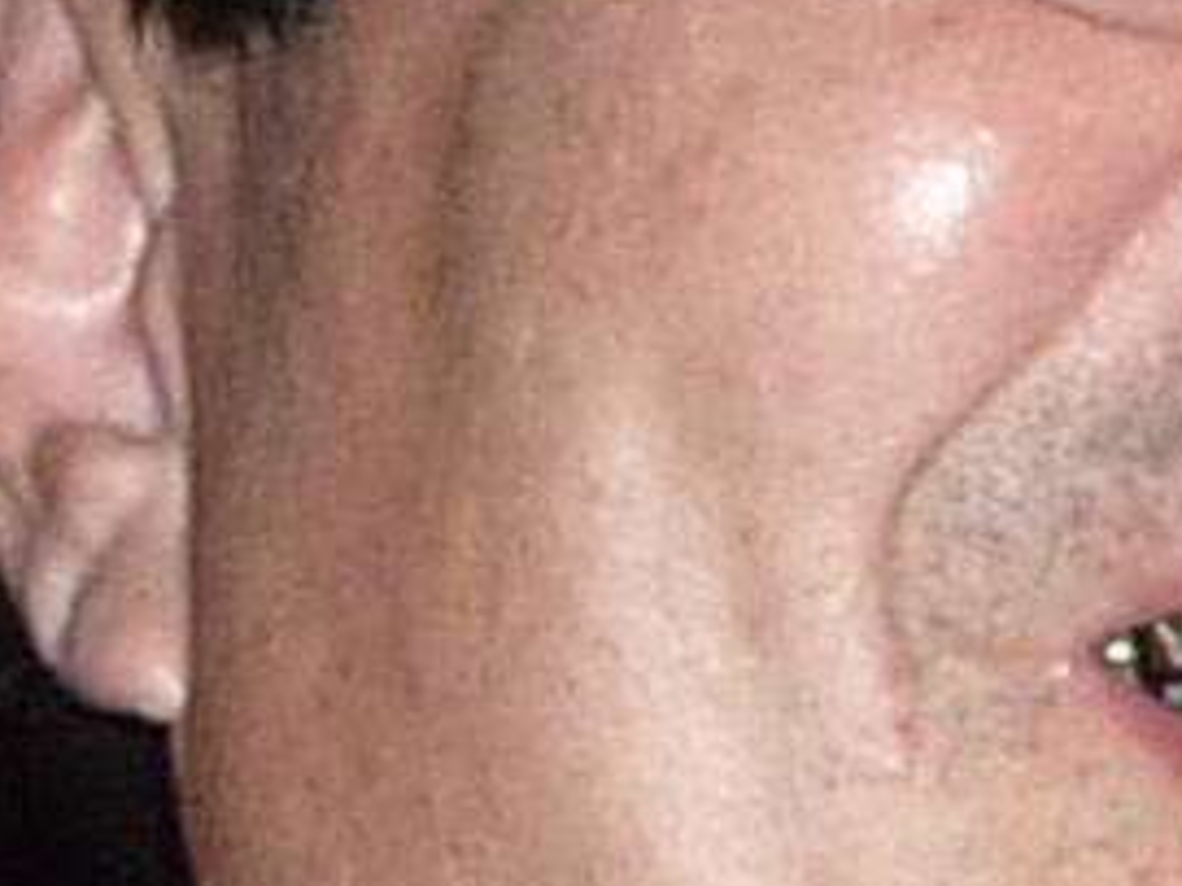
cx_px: 3476
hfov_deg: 4.9
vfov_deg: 3.9
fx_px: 13140
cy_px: 567
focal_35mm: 385
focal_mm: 4.7
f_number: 3.4
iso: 125
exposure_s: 1/30
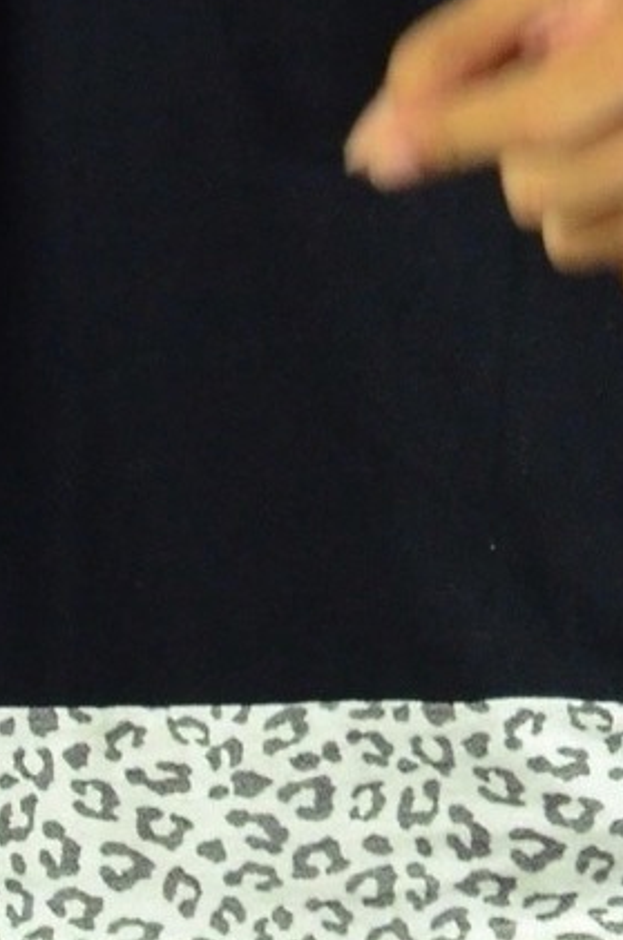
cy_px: -452
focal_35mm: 644
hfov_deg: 2.1
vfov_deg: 3.2
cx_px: 511
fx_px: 16785
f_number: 5.6
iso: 2000
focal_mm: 92
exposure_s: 1/80
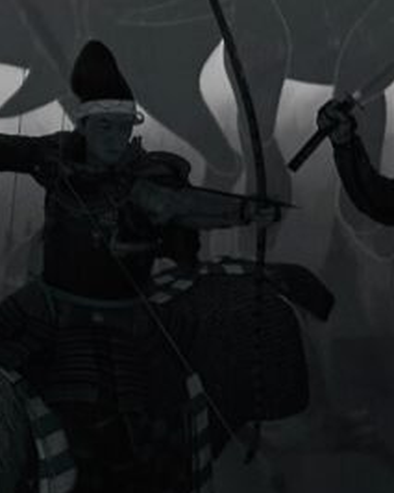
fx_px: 2628
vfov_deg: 10.7
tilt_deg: -16.2
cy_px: 15
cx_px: 459
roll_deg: +0.8
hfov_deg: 8.5
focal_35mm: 180
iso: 800
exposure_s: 1/17
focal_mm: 6.86
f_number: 1.78
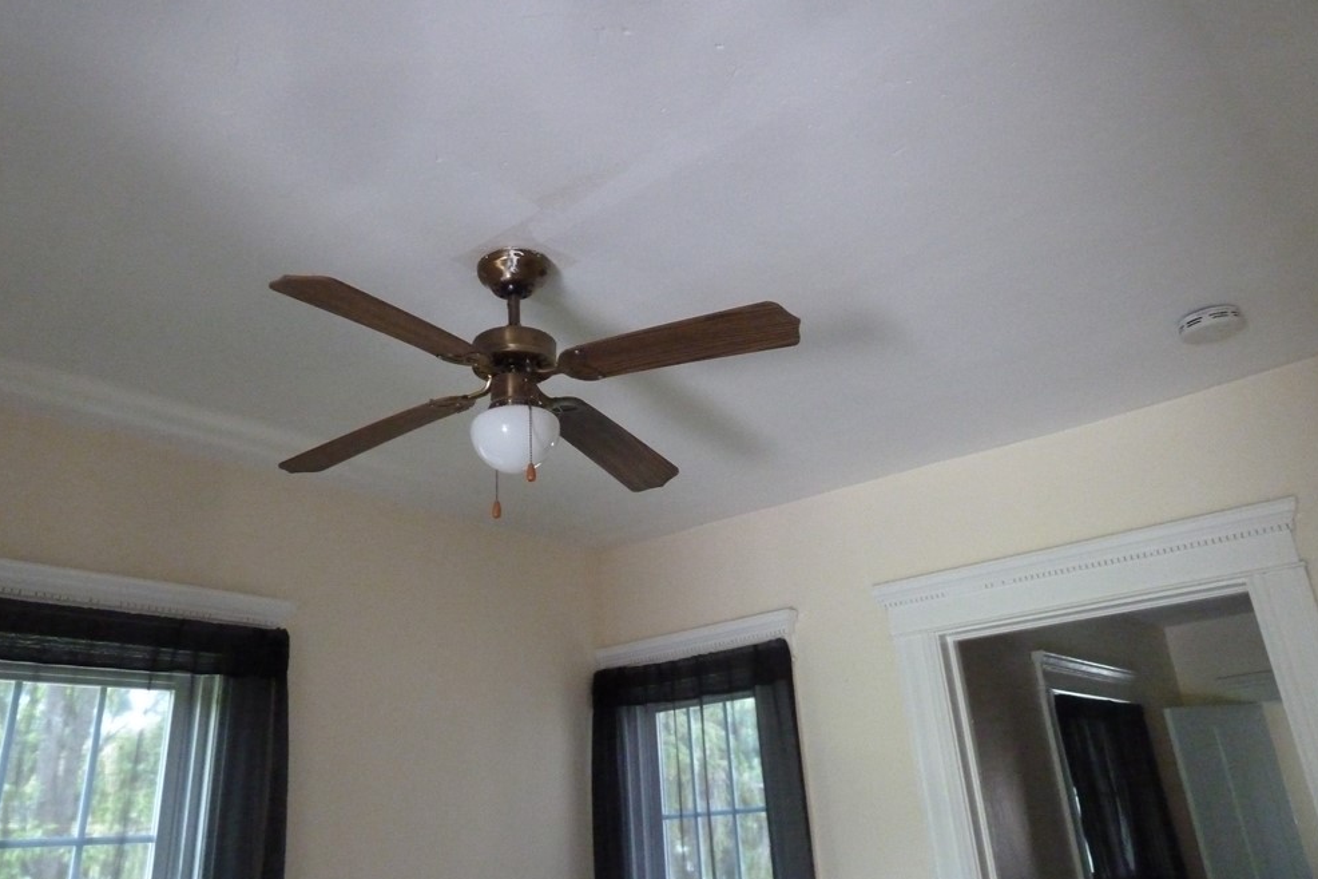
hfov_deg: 67.4
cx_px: 650
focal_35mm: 27
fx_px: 988
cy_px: 375
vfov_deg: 47.8
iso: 800
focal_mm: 4.1
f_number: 3.3
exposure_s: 1/40
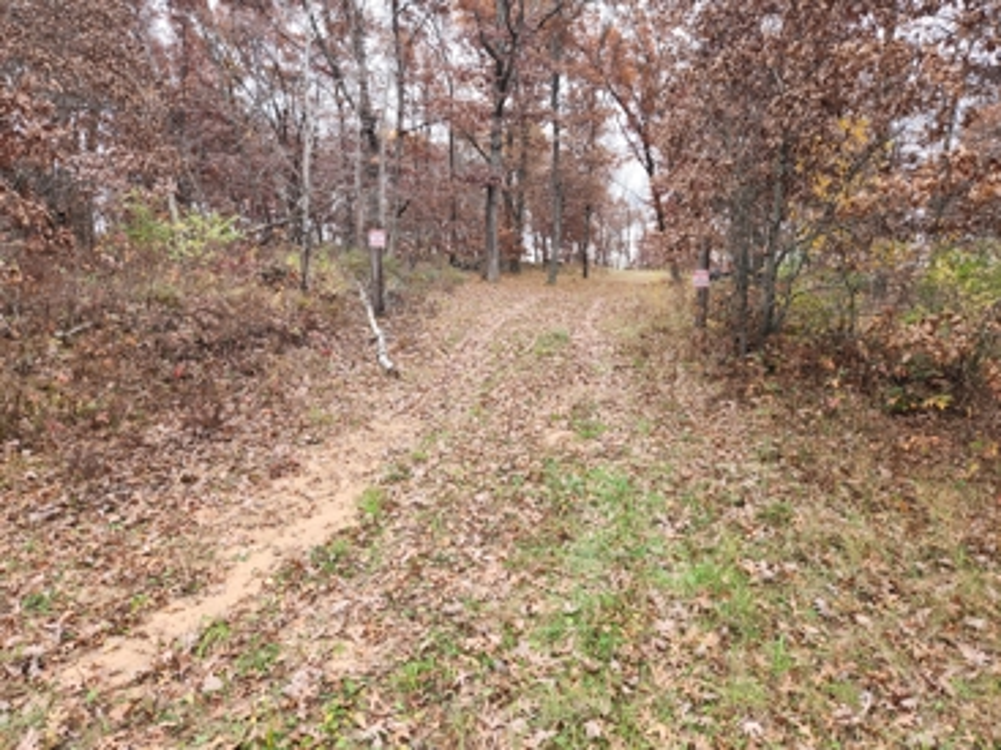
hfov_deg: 73.9
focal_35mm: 23
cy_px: 375
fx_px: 665
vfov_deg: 58.9
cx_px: 500
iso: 20
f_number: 1.8
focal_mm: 5.4
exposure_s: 1/153
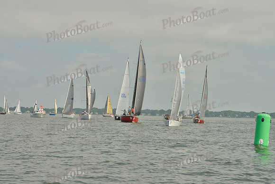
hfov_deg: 25.4
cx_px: 138
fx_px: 611
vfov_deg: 17.1
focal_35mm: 80
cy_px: 92
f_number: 11
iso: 280
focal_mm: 80
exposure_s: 1/800
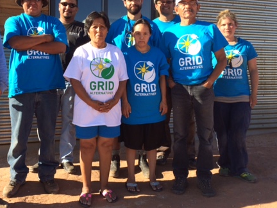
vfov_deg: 33.4
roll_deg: +0.6
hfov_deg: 43.4
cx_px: 100
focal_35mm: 43
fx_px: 344
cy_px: 75
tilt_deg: -0.9
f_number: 2.2
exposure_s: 1/892
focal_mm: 4.15
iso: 32
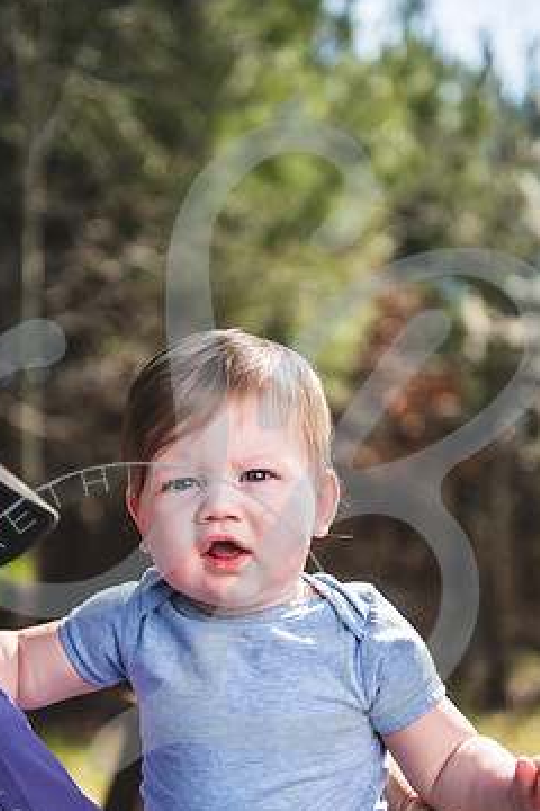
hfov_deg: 20.9
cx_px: 241
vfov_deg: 30.8
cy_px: 500
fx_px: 1462
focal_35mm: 65
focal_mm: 52
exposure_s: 1/1000
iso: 100
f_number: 2.8
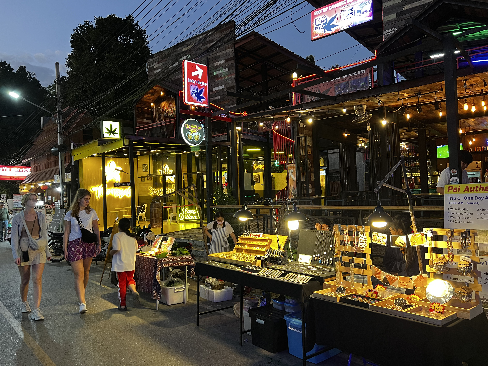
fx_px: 367
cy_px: 183
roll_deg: +1.9
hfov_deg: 67.3
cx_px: 244
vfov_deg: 53.1
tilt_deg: +2.3
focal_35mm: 26
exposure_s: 1/50
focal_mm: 5.7
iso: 250
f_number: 1.5
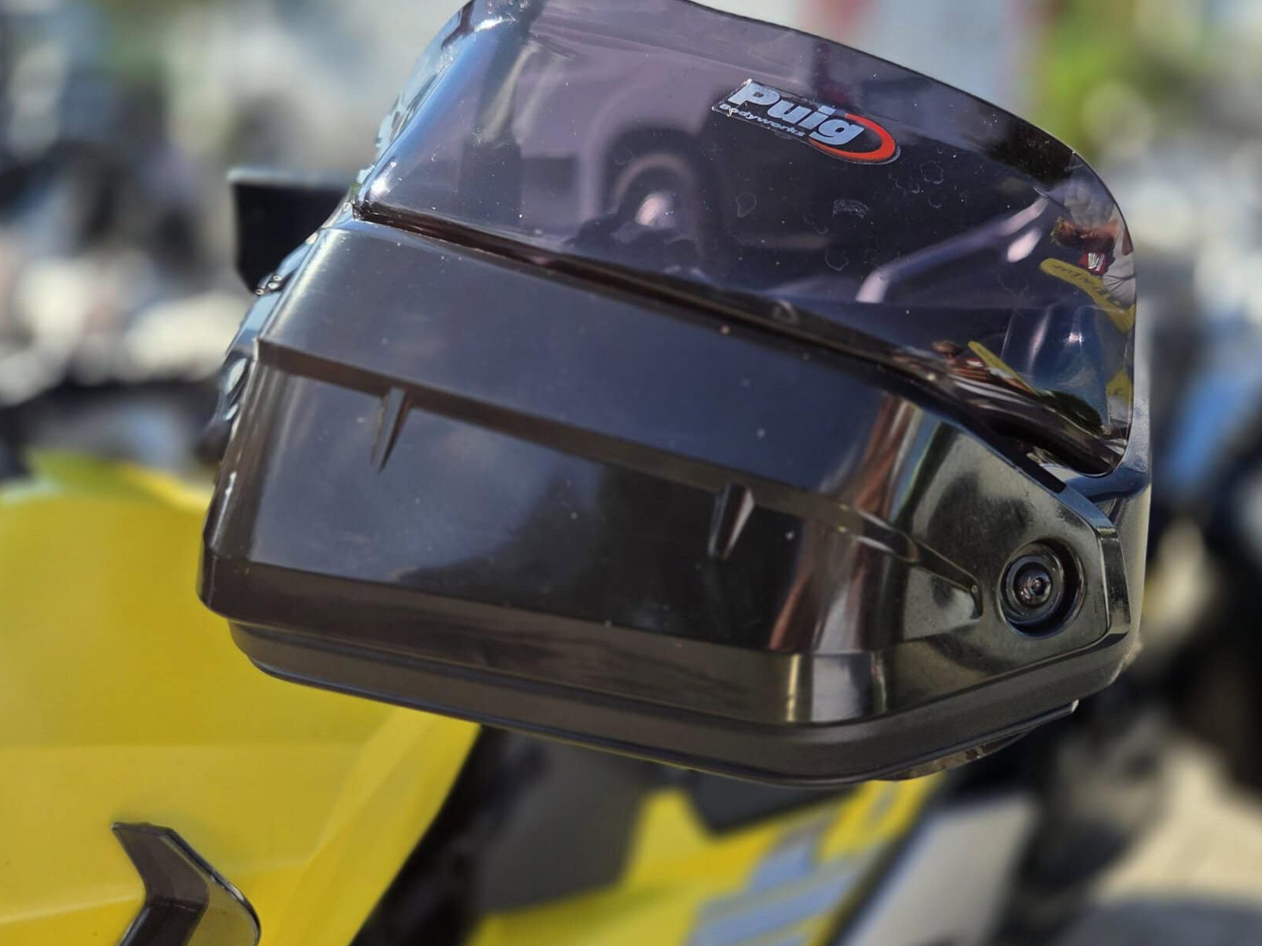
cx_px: 663
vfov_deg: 48.1
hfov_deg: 61.6
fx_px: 1057
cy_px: 411
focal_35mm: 29
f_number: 1.8
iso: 80
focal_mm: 5.4
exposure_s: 1/2497
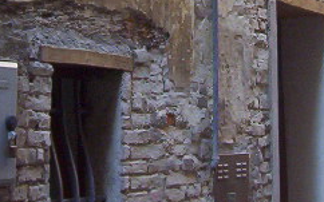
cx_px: 260
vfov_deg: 9.9
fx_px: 1139
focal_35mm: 129
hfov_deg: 16.1
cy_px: -90
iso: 100
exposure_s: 1/50.7
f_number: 2.76
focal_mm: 5.54
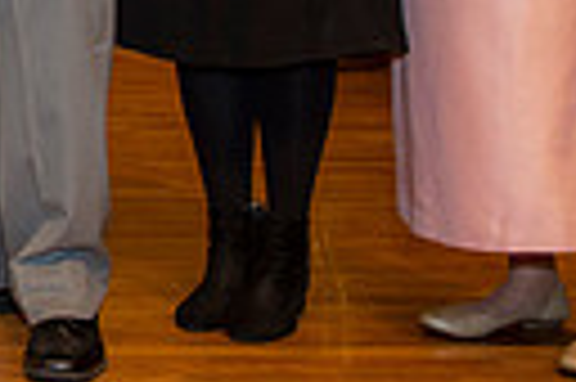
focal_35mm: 122
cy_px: -288
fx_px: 1950
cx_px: -374
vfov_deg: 10.6
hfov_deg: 15.1
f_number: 3.5
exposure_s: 1/200
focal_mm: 27
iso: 800
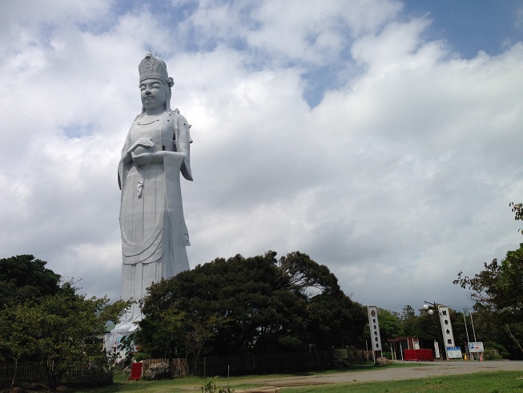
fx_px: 499
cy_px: 196
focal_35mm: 33
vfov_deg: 43.0
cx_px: 262
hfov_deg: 55.3
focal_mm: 4.13
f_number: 2.4
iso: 50
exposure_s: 1/3623
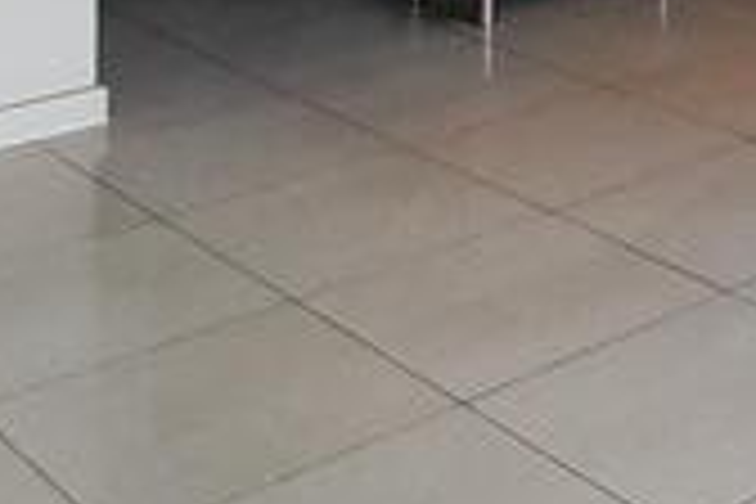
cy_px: -576
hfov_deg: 22.0
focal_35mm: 84
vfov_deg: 13.4
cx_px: 950
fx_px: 1764
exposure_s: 1/40
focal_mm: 1.46
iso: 40
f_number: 2.2
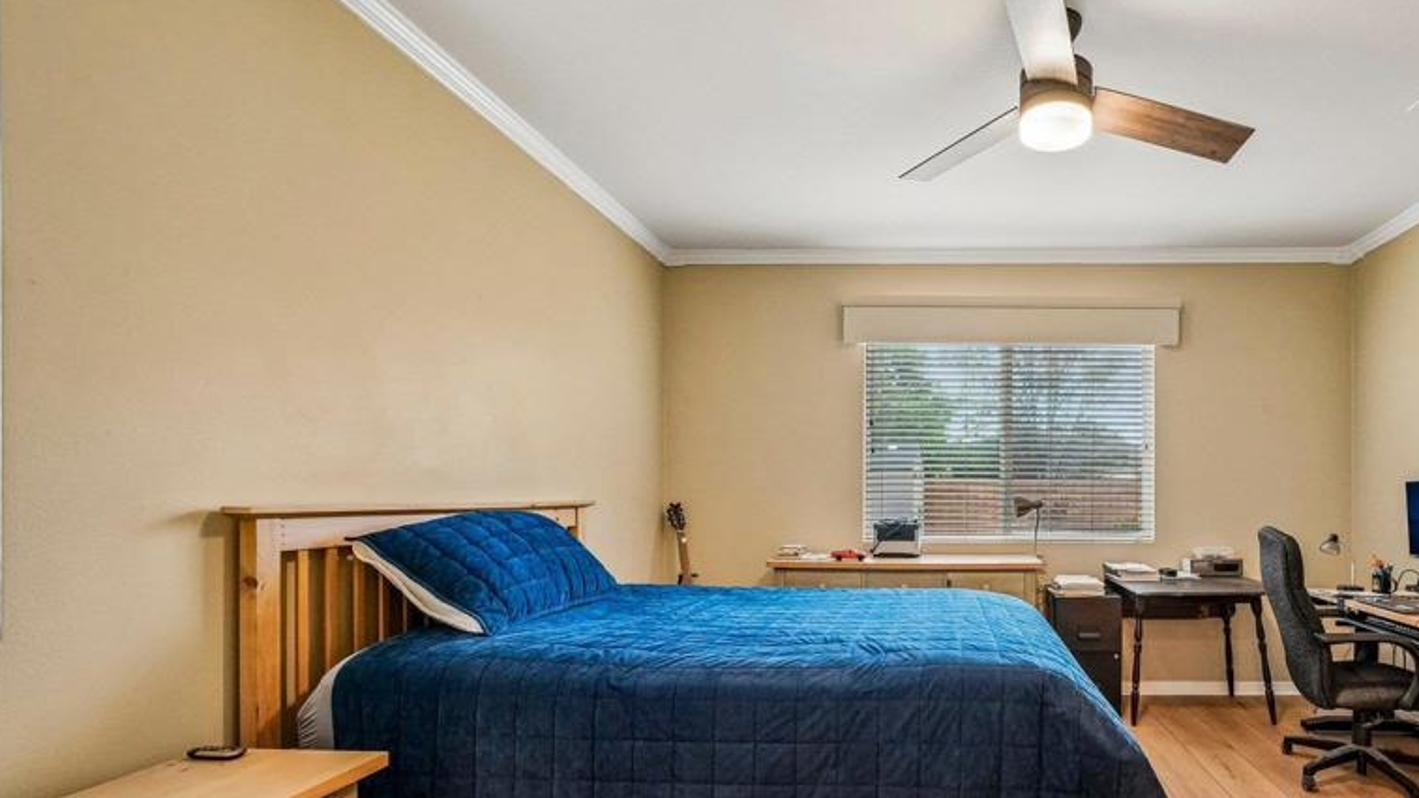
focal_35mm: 17
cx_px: 947
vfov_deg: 62.8
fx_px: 640
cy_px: 510
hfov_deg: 92.4
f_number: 8
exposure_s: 1/30
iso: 1600
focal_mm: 12
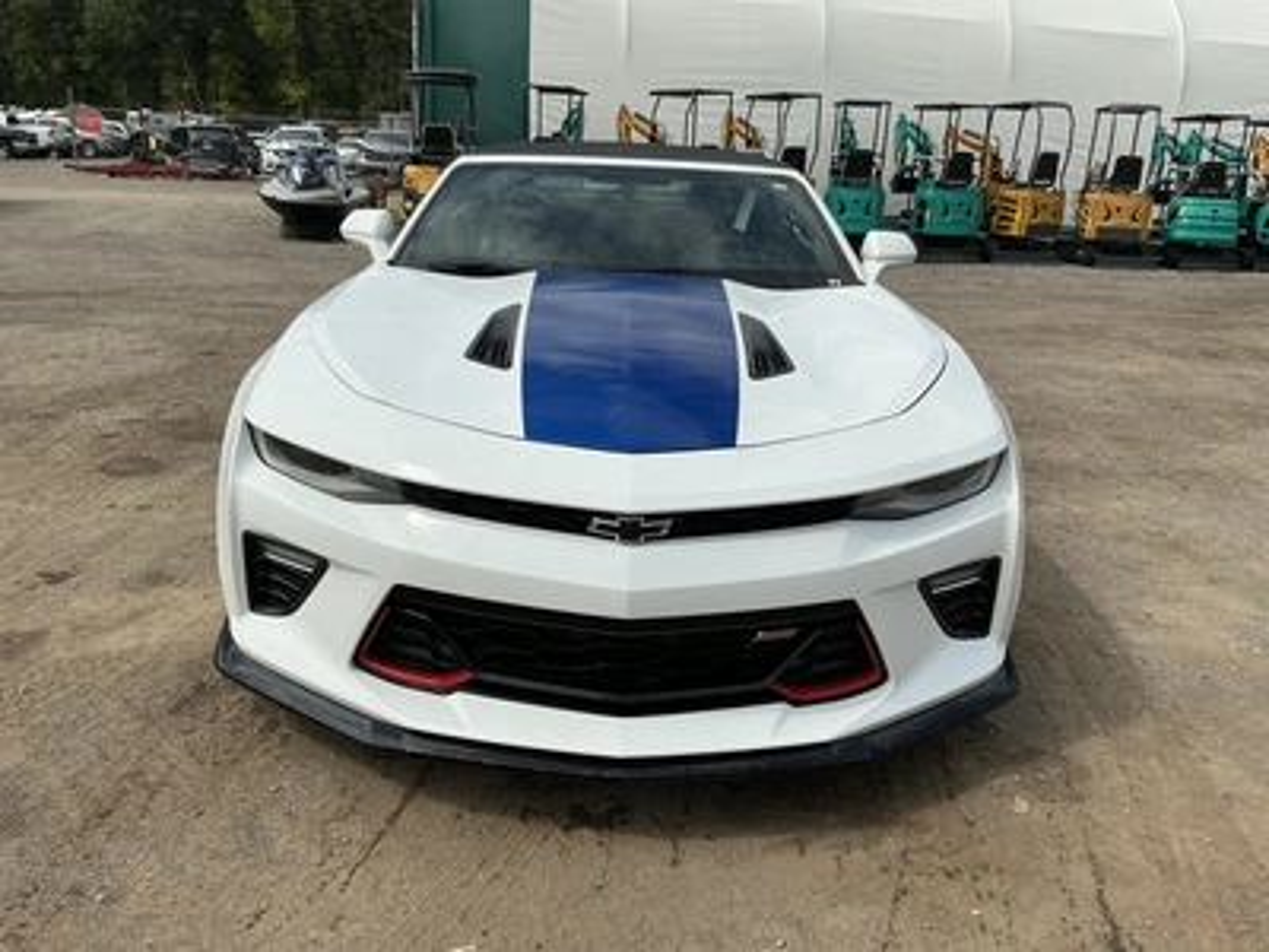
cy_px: 476
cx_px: 634
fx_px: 1026
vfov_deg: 49.7
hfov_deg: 63.4
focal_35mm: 28
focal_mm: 3
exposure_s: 1/3322
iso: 25
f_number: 1.8
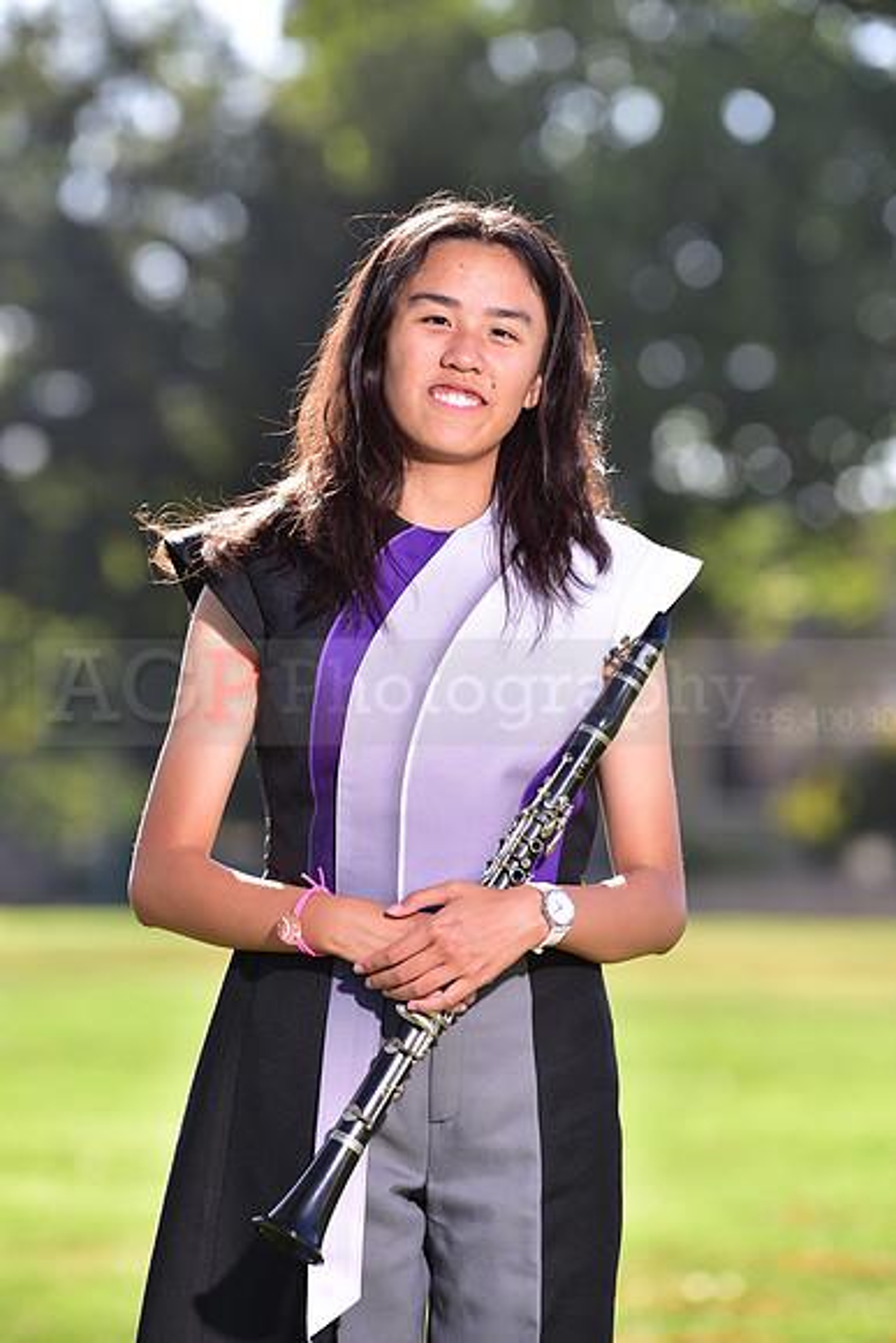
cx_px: 448
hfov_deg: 6.9
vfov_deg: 10.3
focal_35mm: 200
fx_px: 7462
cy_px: 672
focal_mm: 200
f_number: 4.5
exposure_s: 1/250
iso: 100
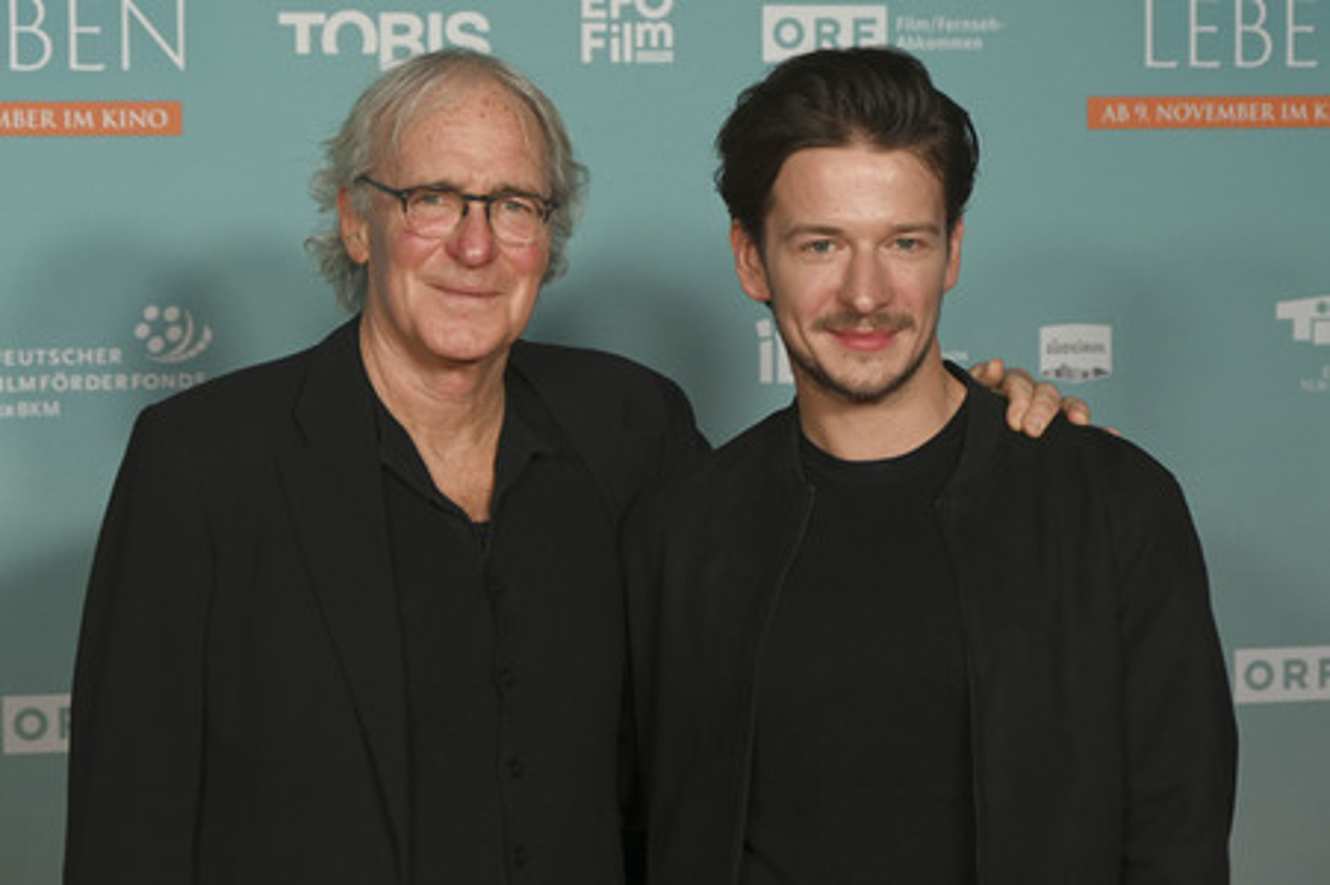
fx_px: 3802
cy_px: 442
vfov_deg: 13.3
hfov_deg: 19.8
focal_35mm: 103
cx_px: 665
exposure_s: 1/200
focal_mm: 103
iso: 1000
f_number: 6.3
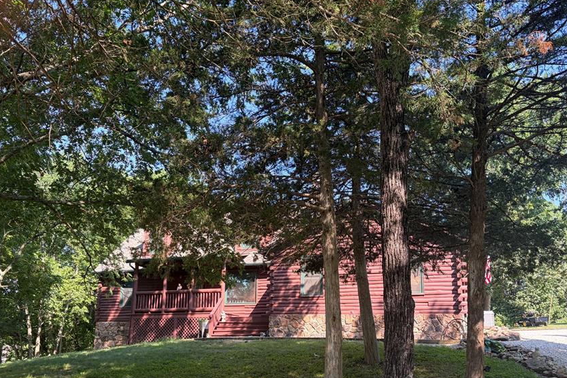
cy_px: 255
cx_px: 266
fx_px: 520
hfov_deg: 57.2
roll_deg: -0.2
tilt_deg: +10.8
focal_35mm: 33
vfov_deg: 39.4
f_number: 1.6
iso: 50
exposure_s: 1/267
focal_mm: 5.96
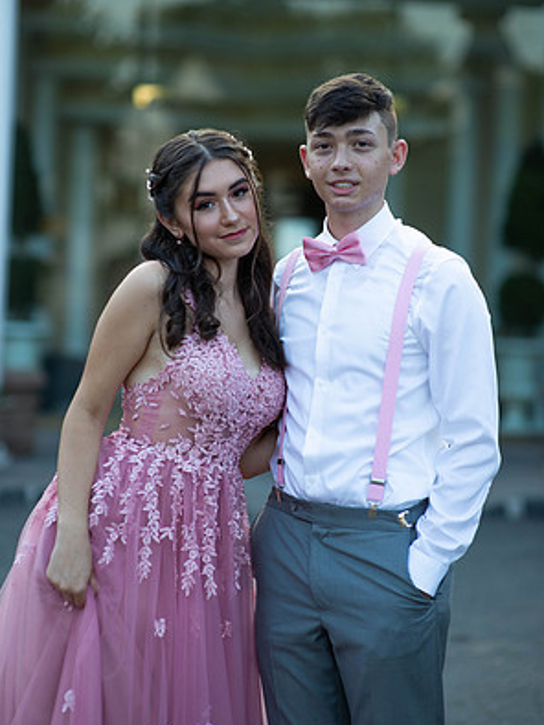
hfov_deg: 15.9
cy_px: 352
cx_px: 271
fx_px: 1950
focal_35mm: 93
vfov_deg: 21.1
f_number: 2
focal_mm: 85
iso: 250
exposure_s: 1/1000
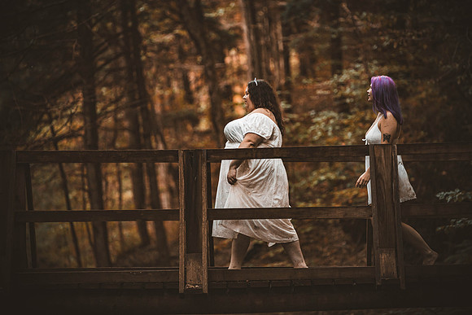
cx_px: 236
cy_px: 158
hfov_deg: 12.1
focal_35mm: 170
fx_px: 2229
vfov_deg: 8.1
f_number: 2.8
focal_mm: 170
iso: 1250
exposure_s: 1/250
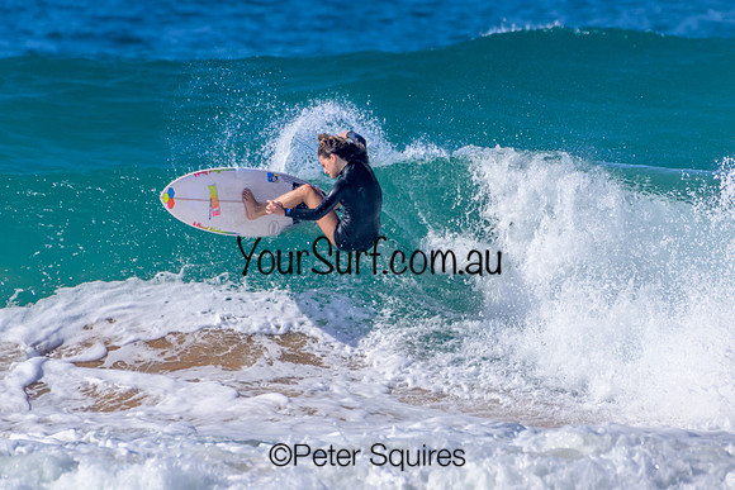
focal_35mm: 1000
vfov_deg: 1.4
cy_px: 245
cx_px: 368
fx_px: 20420
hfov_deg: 2.1
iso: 640
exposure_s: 1/2000
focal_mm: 1000
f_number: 11
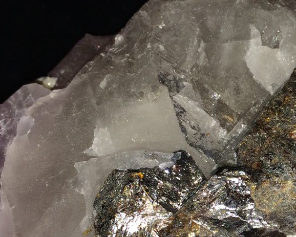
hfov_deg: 22.1
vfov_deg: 18.6
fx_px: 710
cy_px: 226
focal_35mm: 81
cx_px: 333
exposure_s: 1/83
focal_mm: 4.12
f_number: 2.2
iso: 32
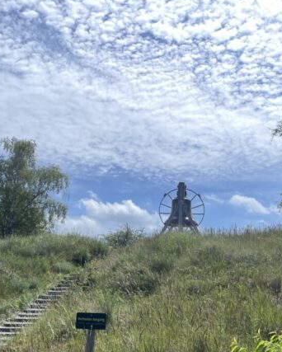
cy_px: 195
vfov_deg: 47.8
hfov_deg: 39.1
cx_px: 165
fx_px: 396
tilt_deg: +12.1
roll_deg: -2.0
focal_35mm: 38
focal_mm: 4.2
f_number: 1.6
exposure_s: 1/2257
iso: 32
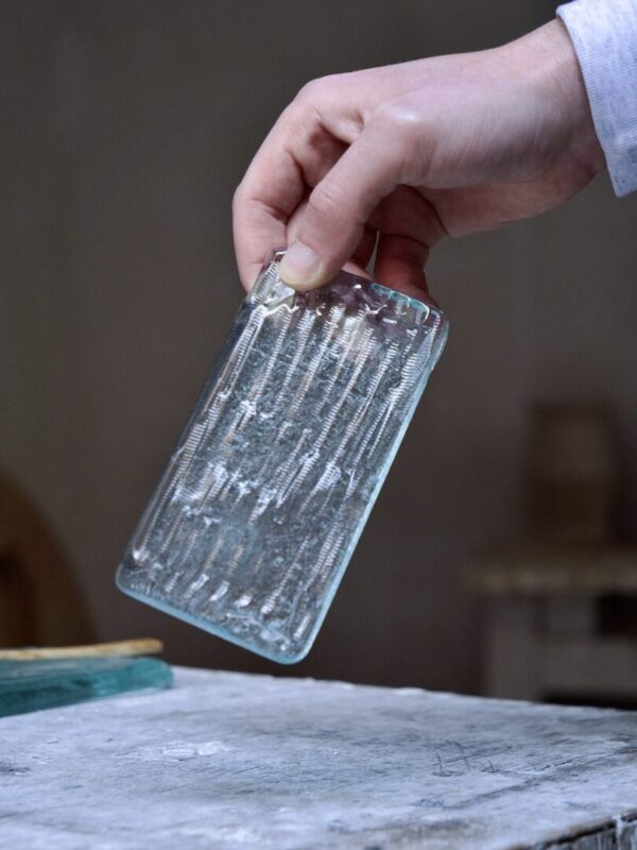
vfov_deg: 23.3
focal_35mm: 84
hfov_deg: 17.6
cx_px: 318
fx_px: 2061
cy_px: 425
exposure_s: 1/100
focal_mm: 42
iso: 640
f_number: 3.9
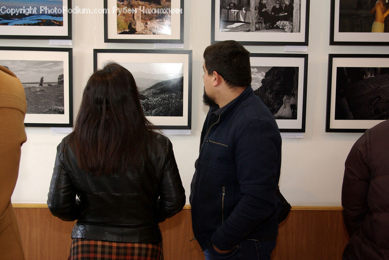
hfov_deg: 42.3
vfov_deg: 29.0
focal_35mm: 46
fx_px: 503
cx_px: 194
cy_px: 130
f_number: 5.6
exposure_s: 1/50
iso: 500
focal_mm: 31
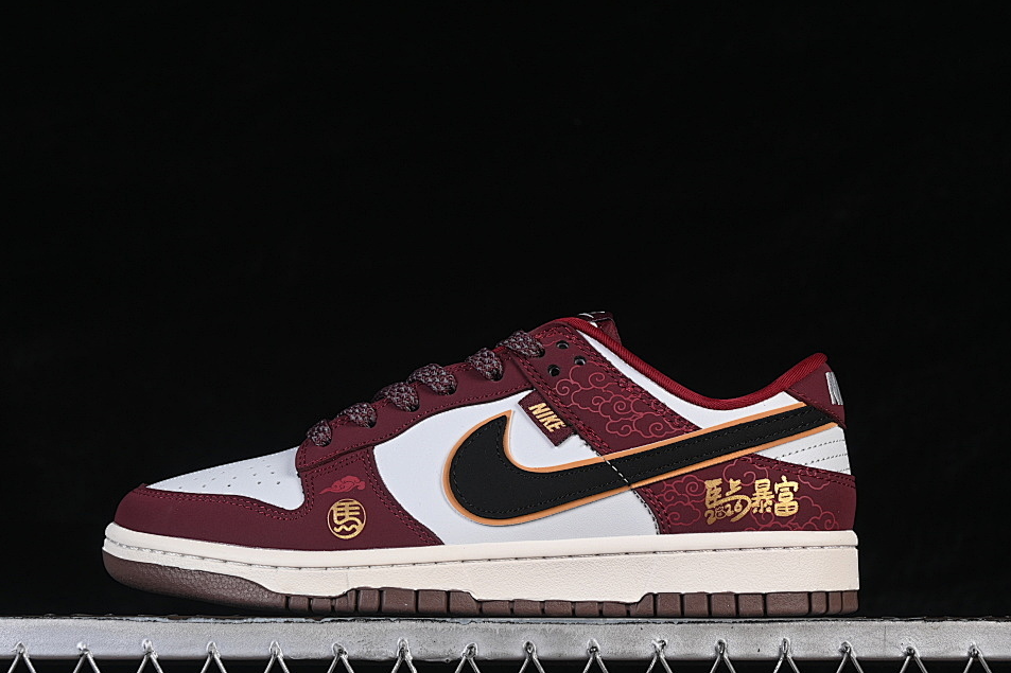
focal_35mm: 85
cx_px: 496
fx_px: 2387
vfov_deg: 16.1
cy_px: 379
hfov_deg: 23.9
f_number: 8
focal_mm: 50
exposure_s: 1/80
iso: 160
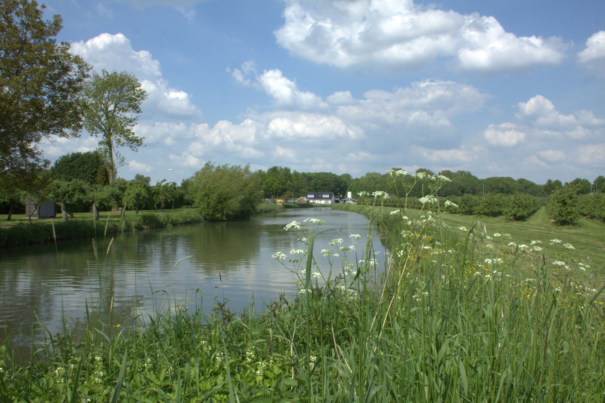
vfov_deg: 39.9
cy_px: 202
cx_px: 302
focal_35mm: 33
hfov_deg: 57.2
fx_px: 554
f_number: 16
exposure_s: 1/100
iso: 125
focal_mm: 21
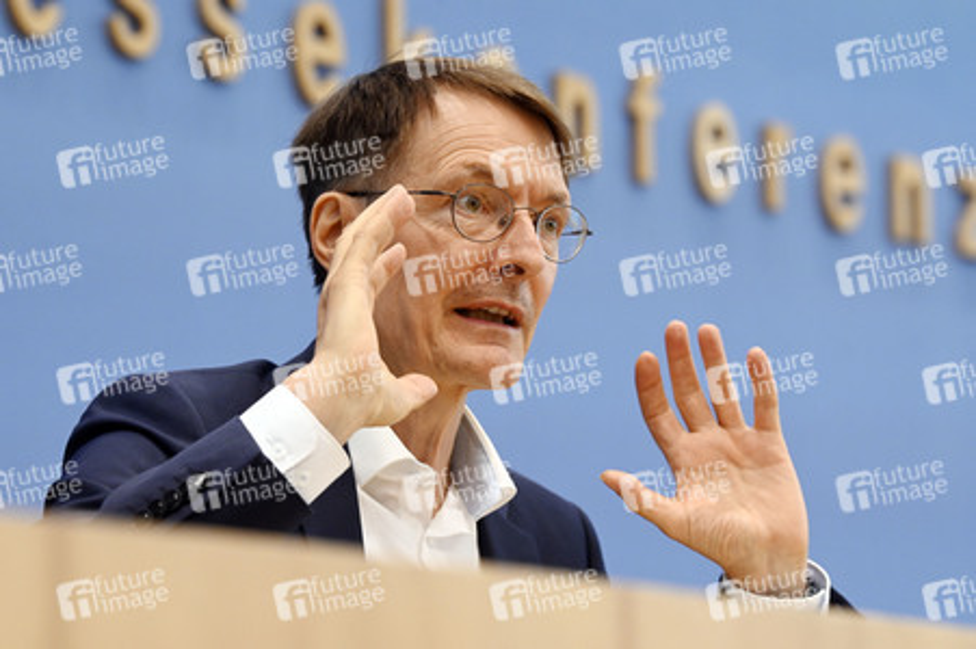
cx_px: 488
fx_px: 4064
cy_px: 324
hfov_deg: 13.7
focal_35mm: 150
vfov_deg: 9.1
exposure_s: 1/640
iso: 5000
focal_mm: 150
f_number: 6.3
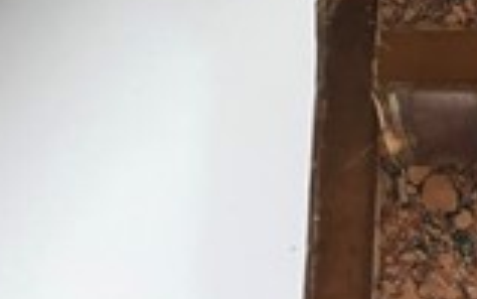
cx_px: 685
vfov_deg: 12.8
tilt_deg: -81.2
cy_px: 521
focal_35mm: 94
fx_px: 1223
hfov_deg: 19.6
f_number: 1.8
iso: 32
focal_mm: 3.99
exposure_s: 1/33
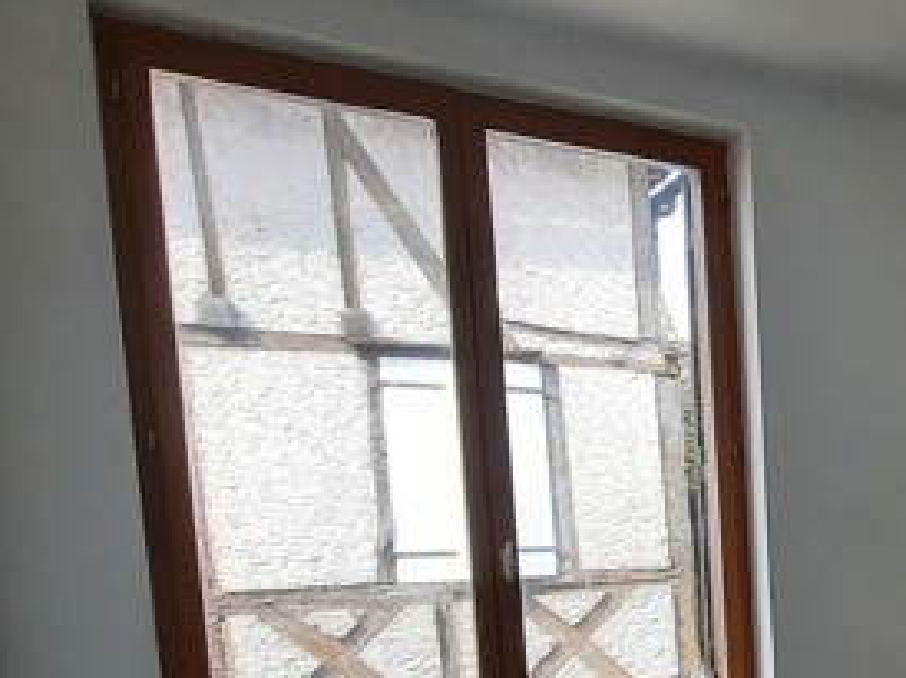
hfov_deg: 39.7
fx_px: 994
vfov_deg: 35.0
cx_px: 1002
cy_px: 638
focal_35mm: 38
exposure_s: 1/100
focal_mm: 1.74
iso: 80
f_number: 2.2
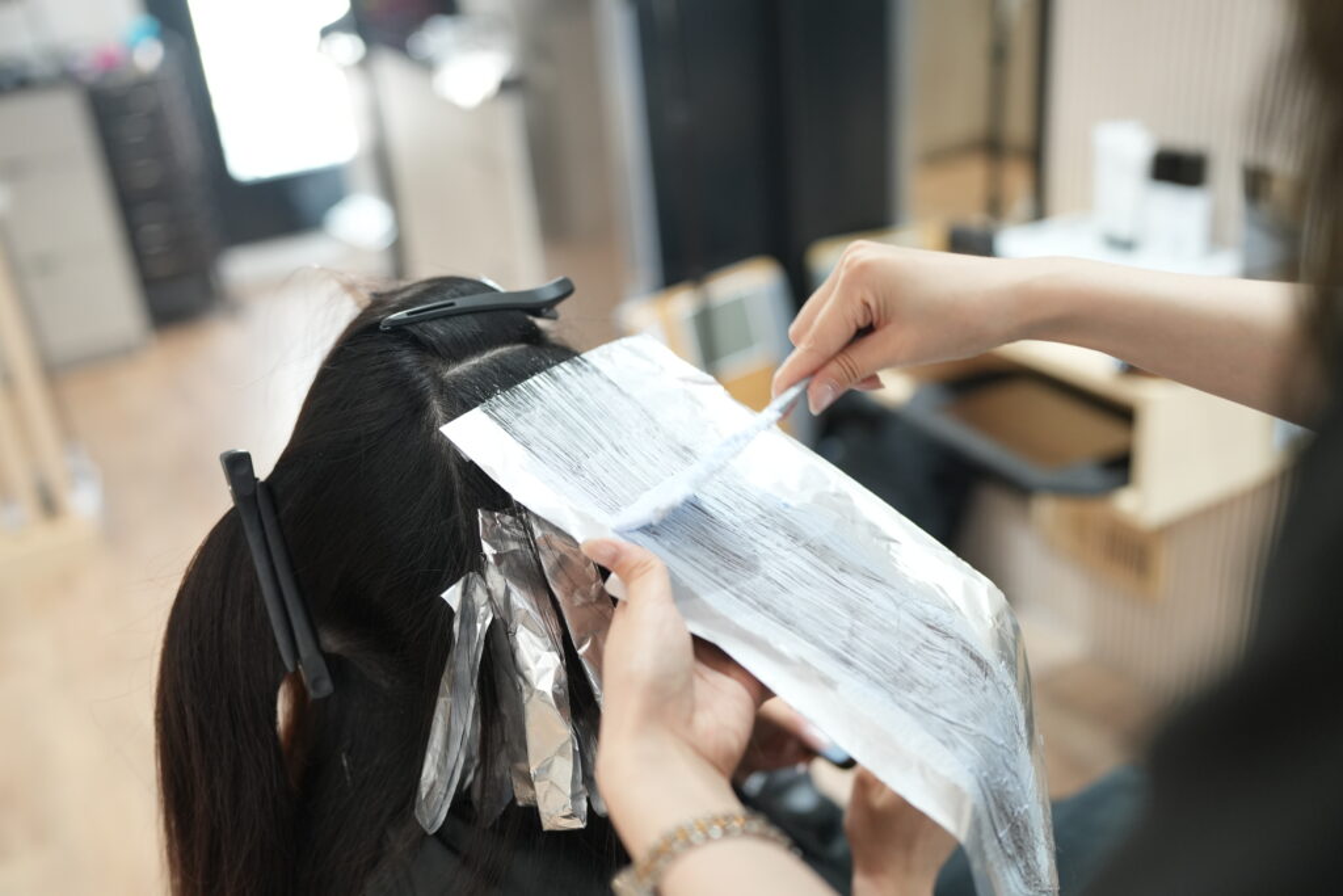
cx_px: 672
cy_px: 448
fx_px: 1306
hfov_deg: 54.4
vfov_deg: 37.9
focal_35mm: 35
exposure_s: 1/250
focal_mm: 35
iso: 1600
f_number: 2
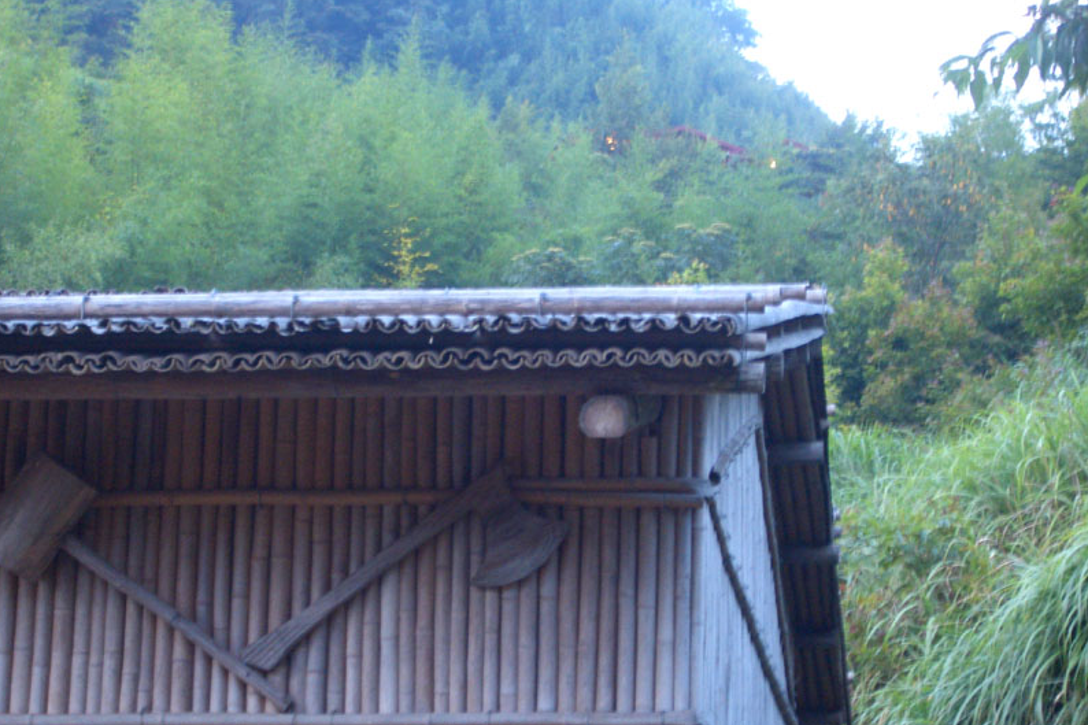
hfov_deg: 18.6
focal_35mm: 110
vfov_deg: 12.4
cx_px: 543
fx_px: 3324
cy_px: 354
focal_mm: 17.4
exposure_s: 1/10
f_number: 4.8
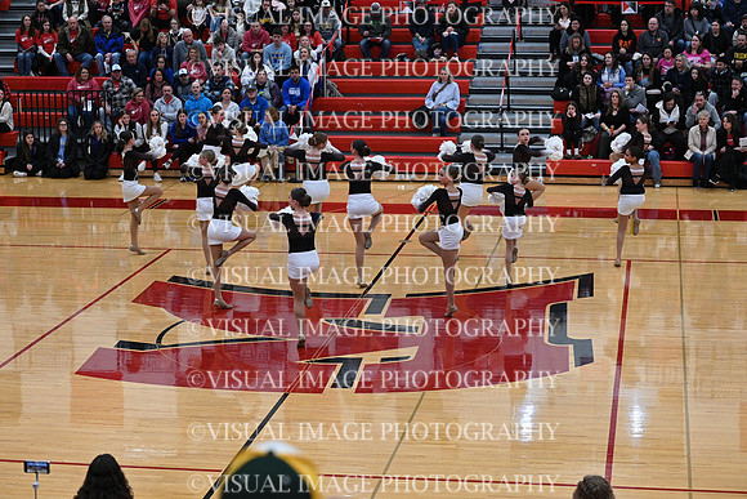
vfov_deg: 16.7
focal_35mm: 82
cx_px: 374
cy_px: 250
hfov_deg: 24.8
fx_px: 1702
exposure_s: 1/400
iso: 4000
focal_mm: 82
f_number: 4
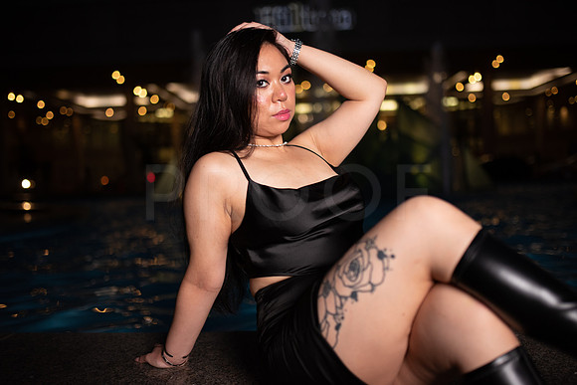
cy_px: 192
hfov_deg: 54.4
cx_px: 288
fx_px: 561
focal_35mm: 35
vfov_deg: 37.9
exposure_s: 1/640
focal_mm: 35
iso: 800
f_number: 1.4
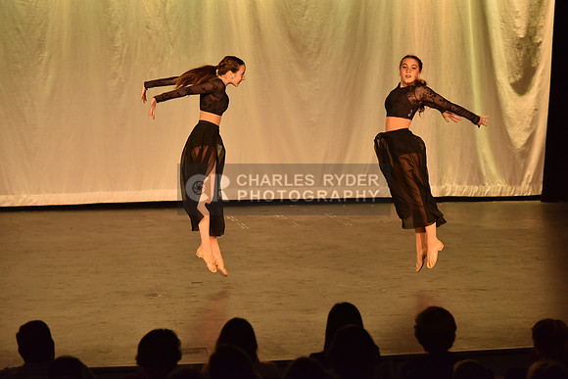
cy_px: 190
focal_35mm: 140
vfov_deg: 9.8
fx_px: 2209
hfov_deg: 14.7
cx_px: 284
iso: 2000
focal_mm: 140
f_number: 4.5
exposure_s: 1/250
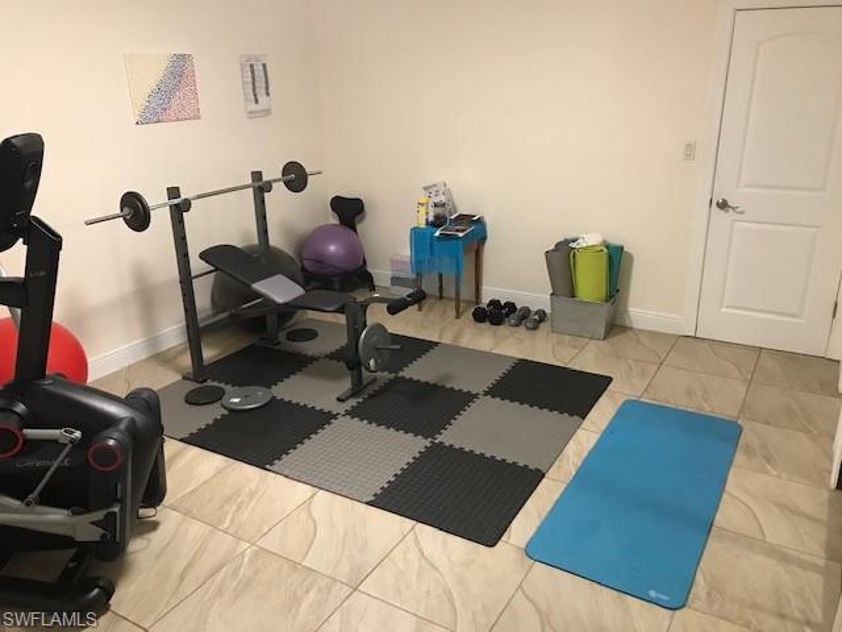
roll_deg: +0.7
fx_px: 681
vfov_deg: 49.7
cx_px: 421
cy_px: 316
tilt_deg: -19.1
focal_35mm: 28
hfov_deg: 63.4
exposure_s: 1/15
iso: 80
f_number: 1.8
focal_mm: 3.99
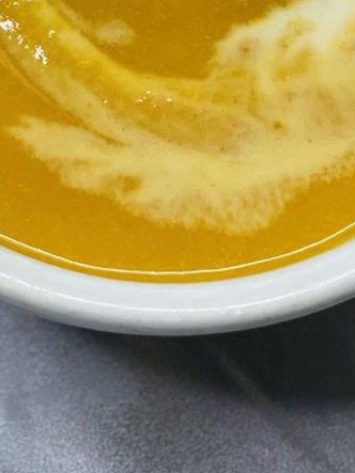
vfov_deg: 10.3
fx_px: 2504
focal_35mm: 183
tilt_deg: -66.9
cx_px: -43
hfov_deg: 8.0
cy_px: -322
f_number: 2
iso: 64
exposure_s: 1/100
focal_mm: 6
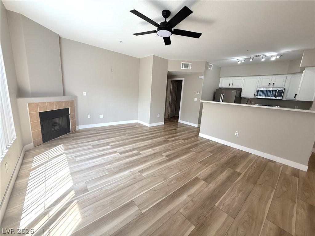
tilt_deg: -9.1
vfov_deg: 85.7
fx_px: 127
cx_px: 158
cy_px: 118
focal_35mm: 14
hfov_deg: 102.1
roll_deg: -5.2
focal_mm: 2.22
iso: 80
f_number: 2.2
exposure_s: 1/99
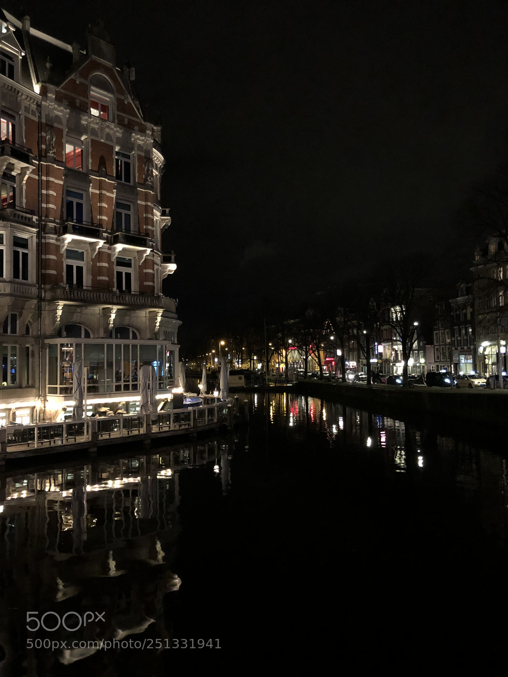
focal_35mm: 28
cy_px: 338
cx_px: 254
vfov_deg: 63.4
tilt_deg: +2.2
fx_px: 548
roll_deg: +0.5
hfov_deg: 49.7
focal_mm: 3.99
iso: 125
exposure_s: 1/4
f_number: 1.8
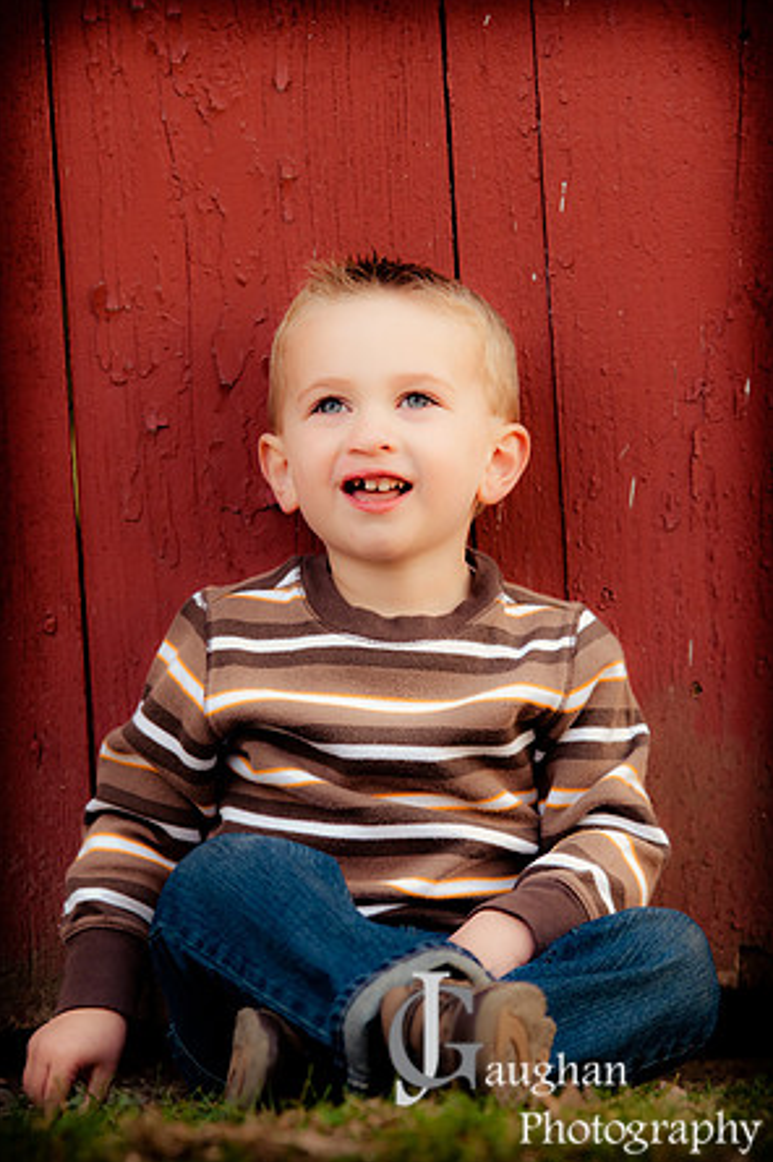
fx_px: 5871
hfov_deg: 7.5
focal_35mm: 182
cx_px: 385
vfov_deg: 11.3
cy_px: 580
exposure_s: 1/100
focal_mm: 120
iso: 800
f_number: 3.5
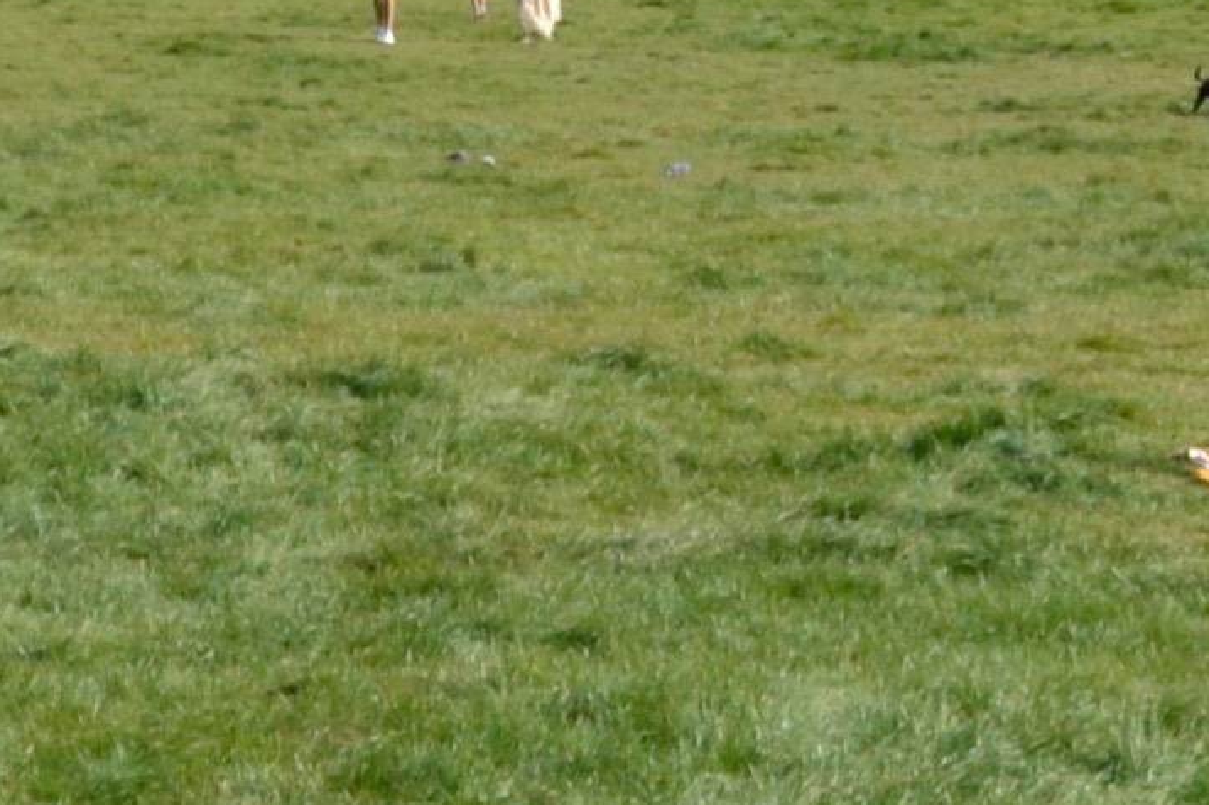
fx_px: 10374
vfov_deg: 4.4
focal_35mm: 309
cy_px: -449
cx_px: 186
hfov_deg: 6.7
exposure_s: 1/200
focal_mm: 32
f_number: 7.1
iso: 100
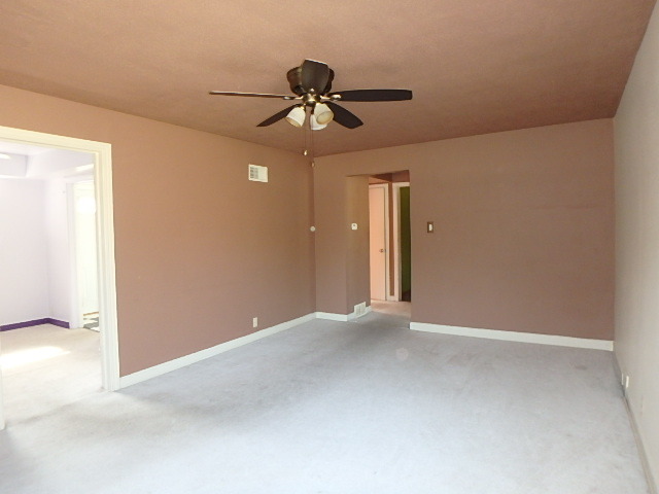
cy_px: 247
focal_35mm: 21
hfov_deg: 79.0
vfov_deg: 63.4
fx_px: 400
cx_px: 330
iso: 400
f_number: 3.5
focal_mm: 3.7
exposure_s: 1/30
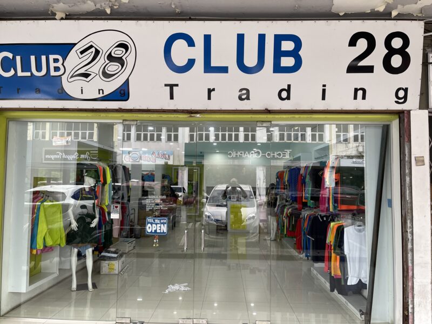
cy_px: 162
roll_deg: -0.7
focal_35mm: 25
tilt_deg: +4.0
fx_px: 312
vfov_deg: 54.9
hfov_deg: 69.4
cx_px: 216
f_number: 1.6
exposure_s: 1/121
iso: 125
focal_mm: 5.1
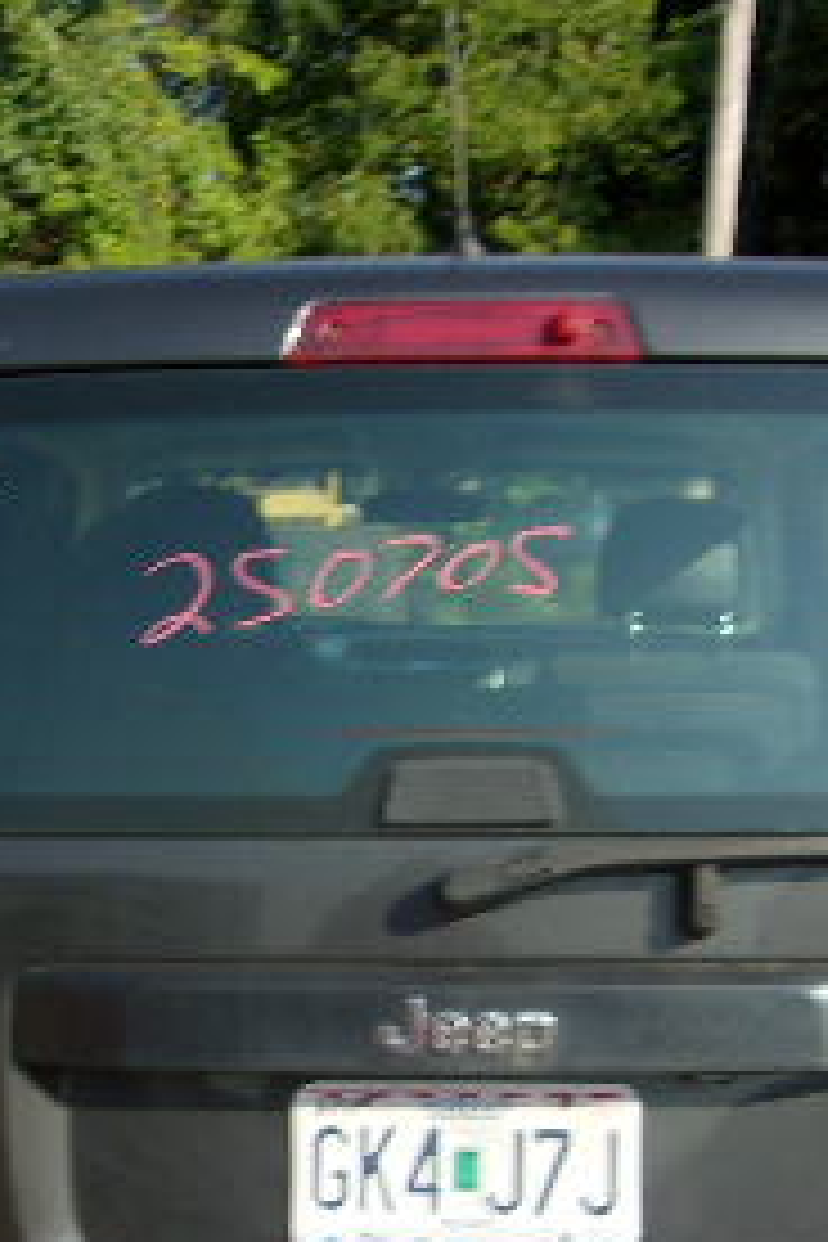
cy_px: 936
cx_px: 342
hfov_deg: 20.9
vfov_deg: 30.4
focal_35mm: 65
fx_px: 2242
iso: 80
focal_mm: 4.9
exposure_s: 1/50
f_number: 10.4
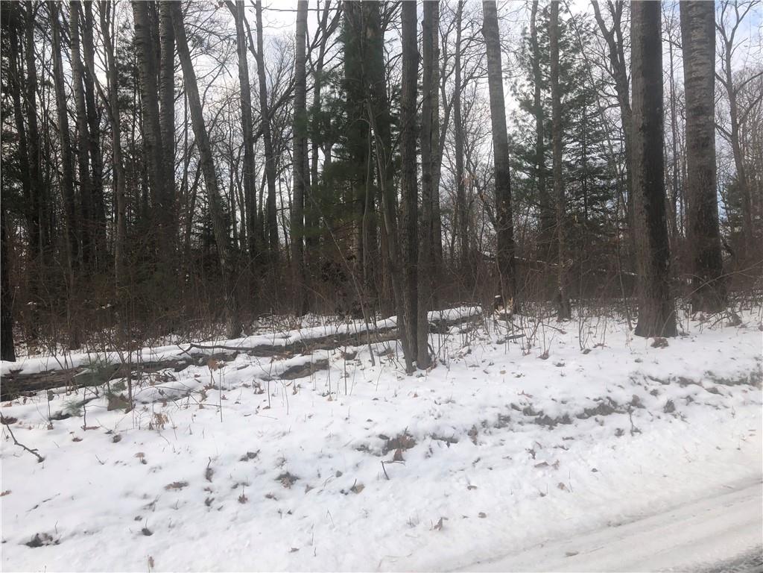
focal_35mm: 28
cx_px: 382
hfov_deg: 63.4
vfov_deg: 49.7
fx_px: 617
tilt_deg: +4.5
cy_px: 286
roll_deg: +1.2
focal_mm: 3.99
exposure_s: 1/800
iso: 20
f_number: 1.8
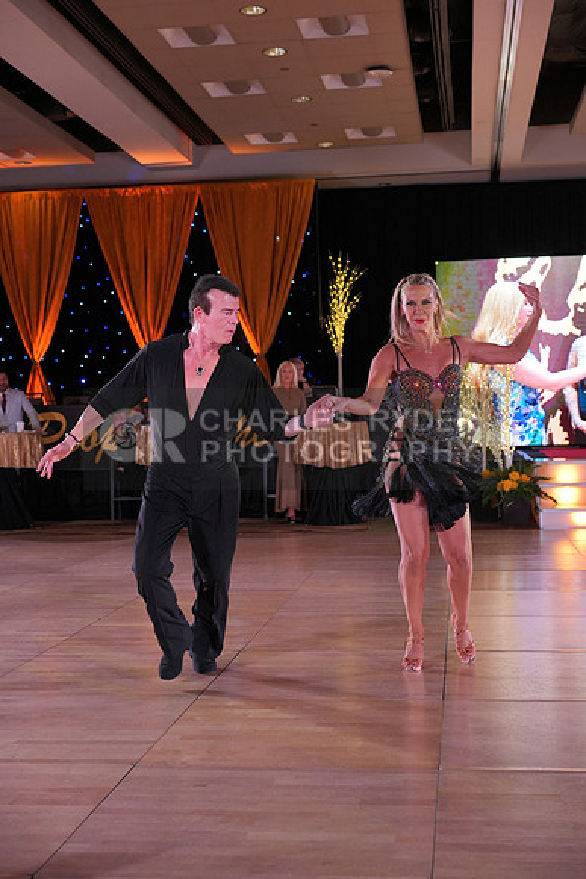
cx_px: 293
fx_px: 1220
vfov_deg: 39.6
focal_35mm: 50
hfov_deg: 27.0
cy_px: 440
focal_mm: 50
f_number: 4
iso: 1600
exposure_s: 1/400
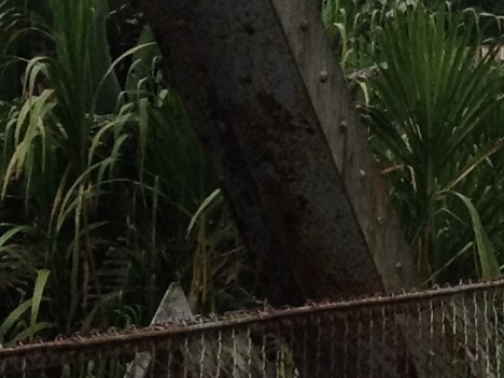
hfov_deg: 7.0
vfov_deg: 6.1
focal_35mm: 244
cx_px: 1688
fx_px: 3553
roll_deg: -0.7
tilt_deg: -2.1
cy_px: 16
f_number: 2.4
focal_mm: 4.28
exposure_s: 1/1151
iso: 50
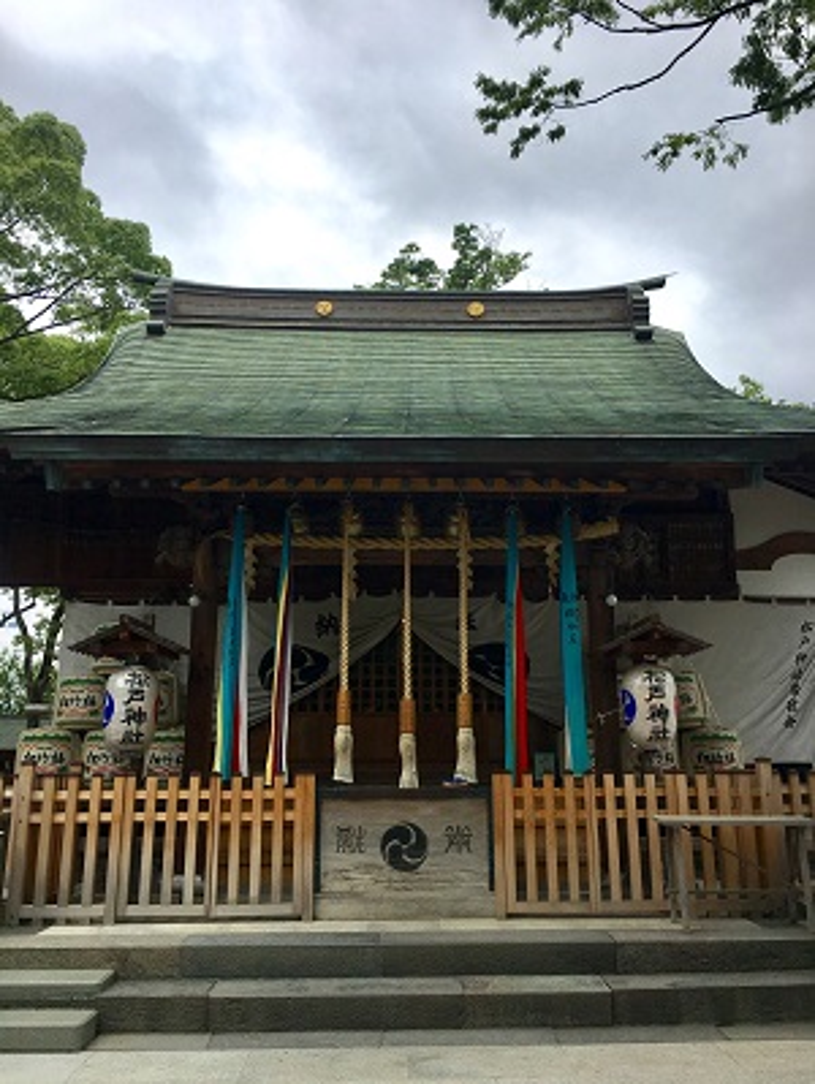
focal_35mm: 29
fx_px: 909
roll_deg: -0.4
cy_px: 542
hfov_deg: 48.3
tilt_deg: +14.9
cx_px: 408
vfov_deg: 61.6
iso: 25
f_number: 2.2
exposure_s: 1/2653
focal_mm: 4.15
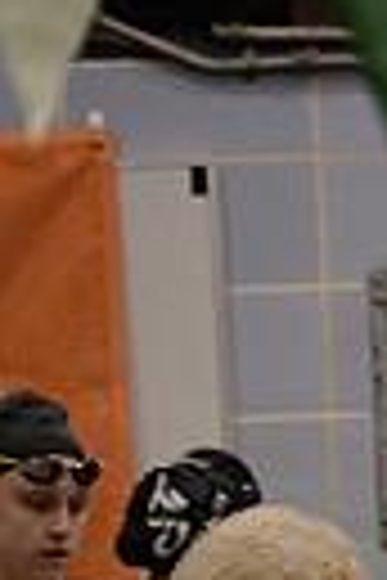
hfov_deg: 2.2
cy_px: 531
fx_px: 9819
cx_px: 1300
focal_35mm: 609
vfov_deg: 3.4
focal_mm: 135
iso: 6400
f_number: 2.8
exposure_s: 1/800
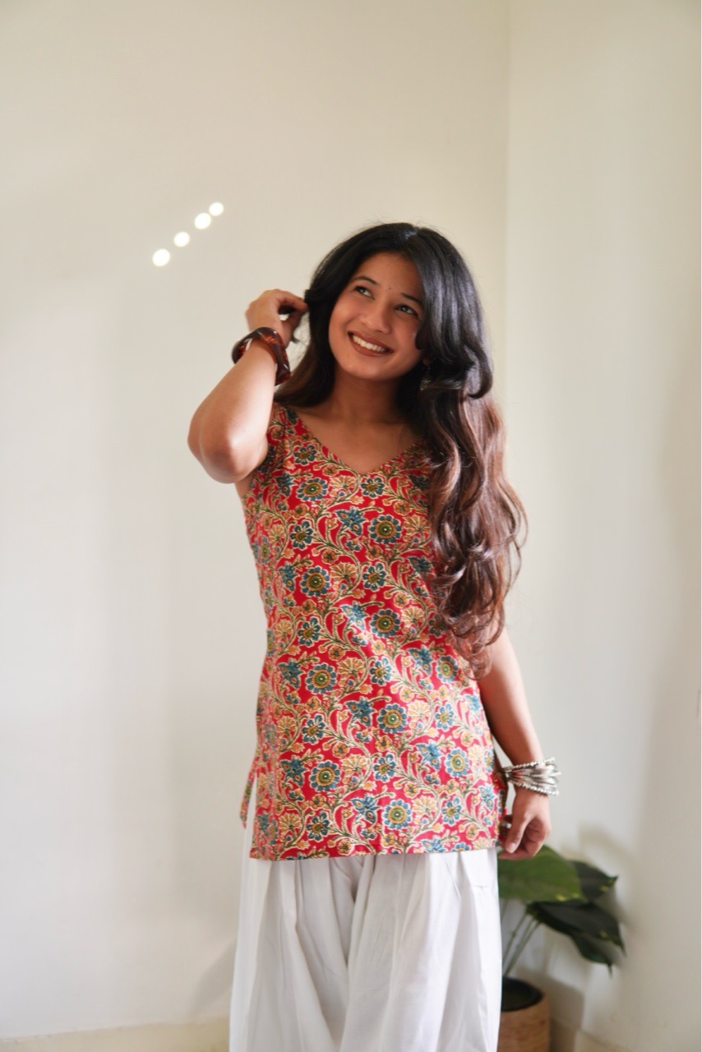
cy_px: 526
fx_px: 1315
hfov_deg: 29.9
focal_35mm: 45
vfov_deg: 43.6
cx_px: 351
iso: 160
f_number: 1.4
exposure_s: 1/40
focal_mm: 30
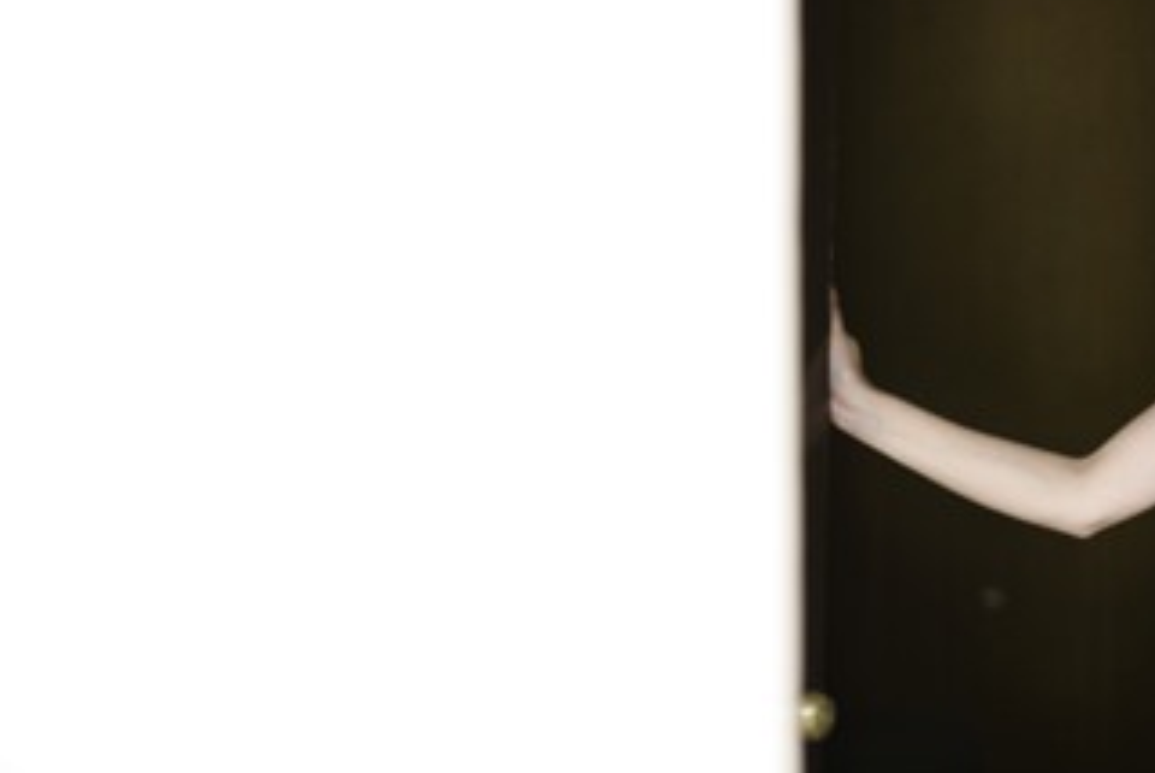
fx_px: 5170
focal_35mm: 161
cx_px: 978
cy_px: 87
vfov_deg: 8.5
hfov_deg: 12.7
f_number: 2.8
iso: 640
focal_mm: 86
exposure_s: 1/500
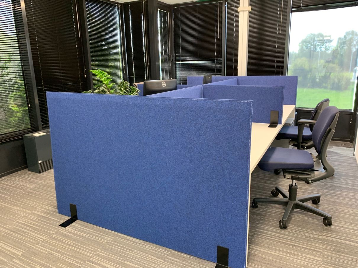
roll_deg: +0.9
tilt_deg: -15.2
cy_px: 134
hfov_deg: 67.3
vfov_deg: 53.0
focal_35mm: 26
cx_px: 179
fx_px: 269
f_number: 1.8
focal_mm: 4.25
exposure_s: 1/50
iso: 320
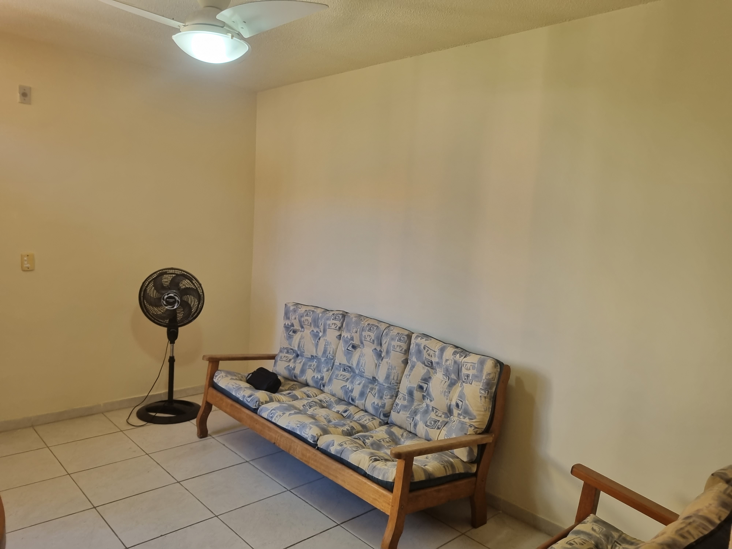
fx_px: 550
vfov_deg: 53.1
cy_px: 274
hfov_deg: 67.3
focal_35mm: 26
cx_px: 366
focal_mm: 5.4
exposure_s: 1/120
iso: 320
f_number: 1.8
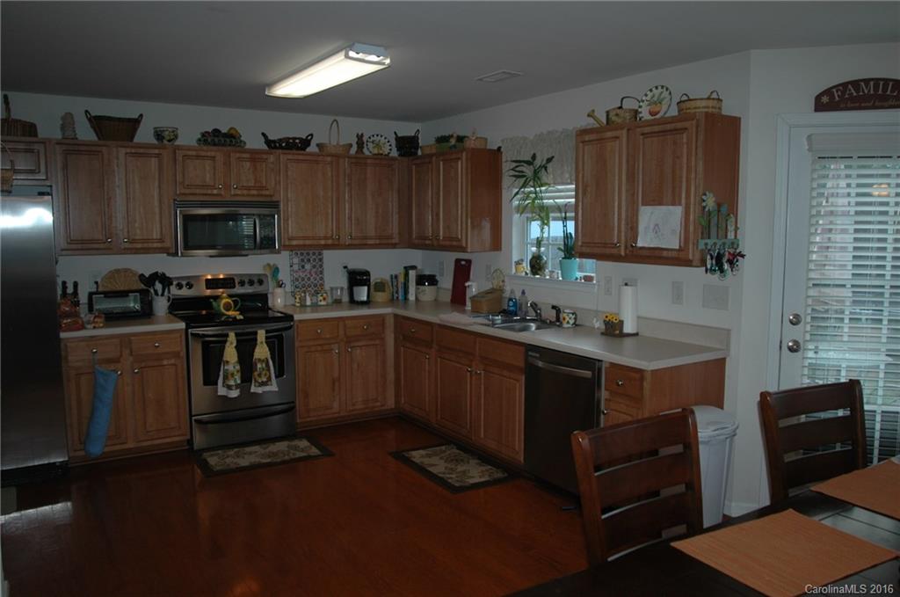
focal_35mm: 27
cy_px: 298
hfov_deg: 67.5
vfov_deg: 47.8
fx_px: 674
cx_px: 450
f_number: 2.8
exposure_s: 1/60
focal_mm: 18
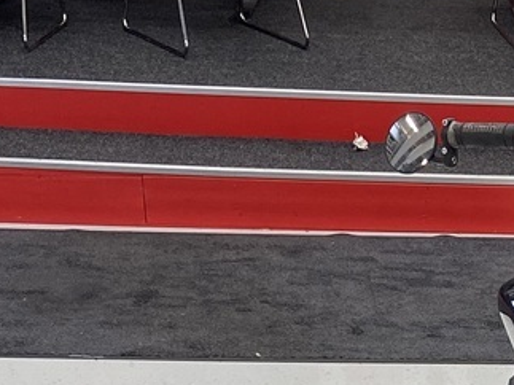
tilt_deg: -33.4
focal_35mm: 116
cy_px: 794
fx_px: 1722
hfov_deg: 16.7
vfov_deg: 11.4
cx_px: 476
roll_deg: -2.4
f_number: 1.8
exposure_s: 1/100
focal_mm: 4.25
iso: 100
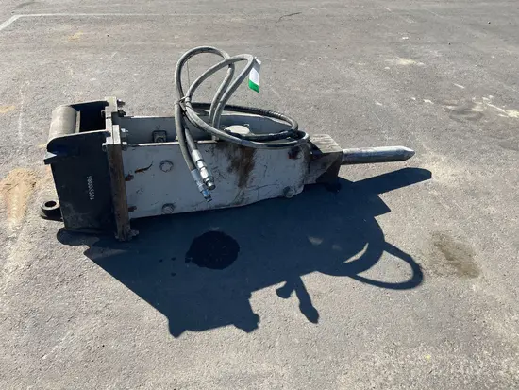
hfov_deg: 67.3
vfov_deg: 53.1
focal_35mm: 26
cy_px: 195
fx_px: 390
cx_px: 260
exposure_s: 1/2353
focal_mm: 4.2
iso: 50
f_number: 1.6
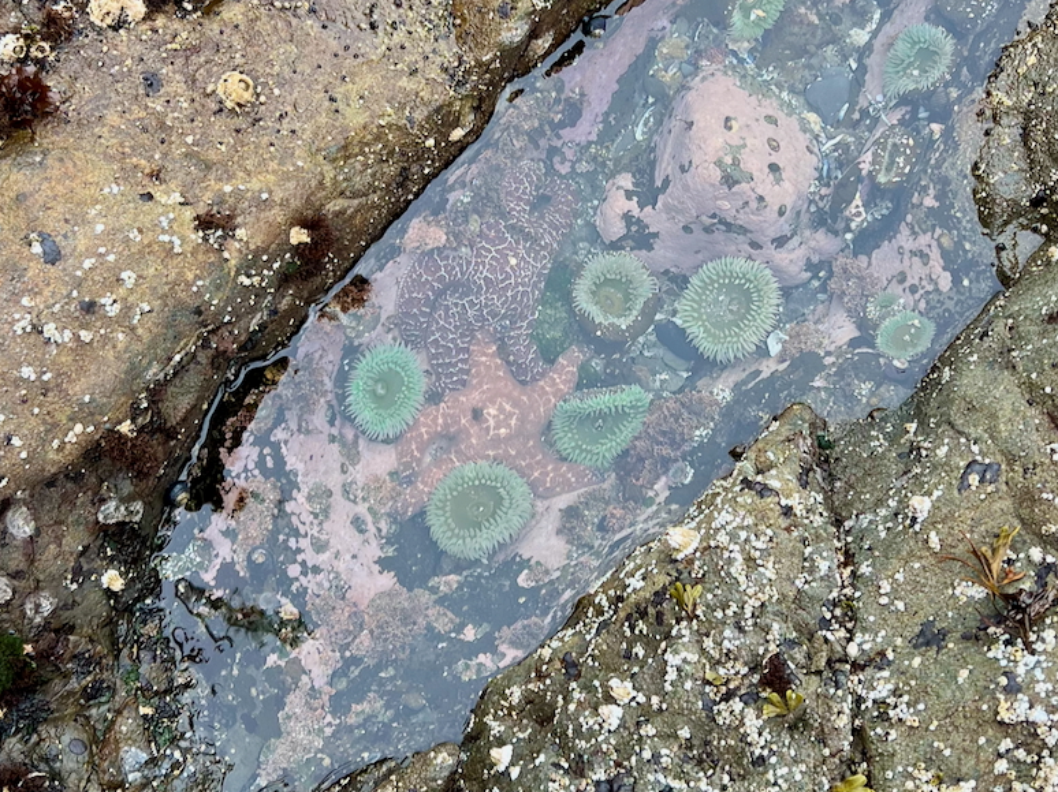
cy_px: 320
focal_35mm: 43
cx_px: 584
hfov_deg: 43.8
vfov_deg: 33.5
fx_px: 1314
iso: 50
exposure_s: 1/427
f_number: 1.5
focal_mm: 5.7
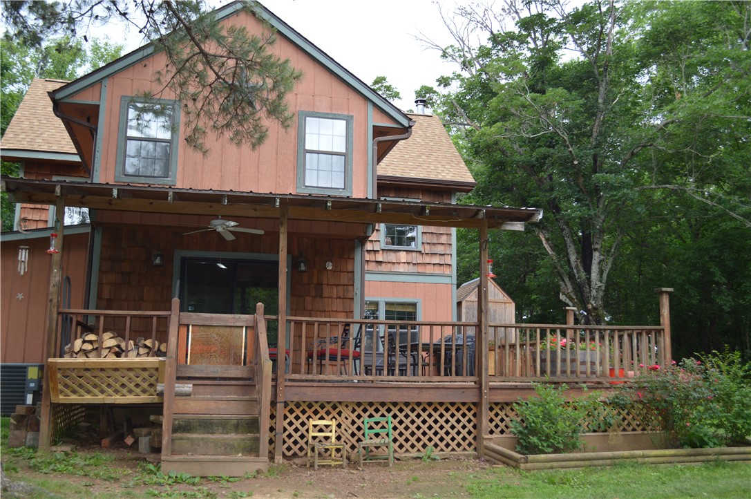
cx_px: 376
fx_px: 750
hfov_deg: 53.2
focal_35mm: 36
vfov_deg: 36.8
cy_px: 250
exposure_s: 1/125
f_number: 4
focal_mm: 24
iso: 125
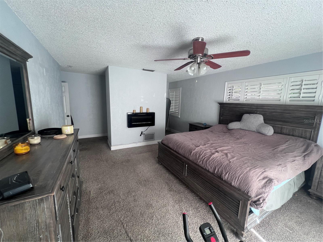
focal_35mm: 13
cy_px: 121
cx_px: 162
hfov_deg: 106.2
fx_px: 121
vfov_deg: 89.9
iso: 125
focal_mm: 1.57
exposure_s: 1/99
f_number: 1.8
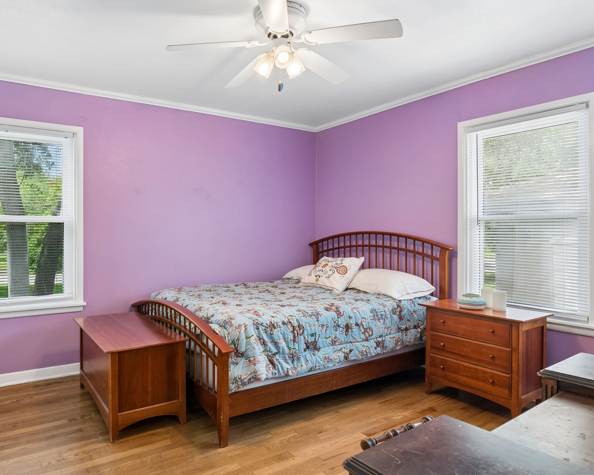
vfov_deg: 63.1
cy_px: 231
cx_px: 232
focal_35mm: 22
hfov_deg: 74.1
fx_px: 387
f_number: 8
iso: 320
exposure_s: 1/30
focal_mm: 13
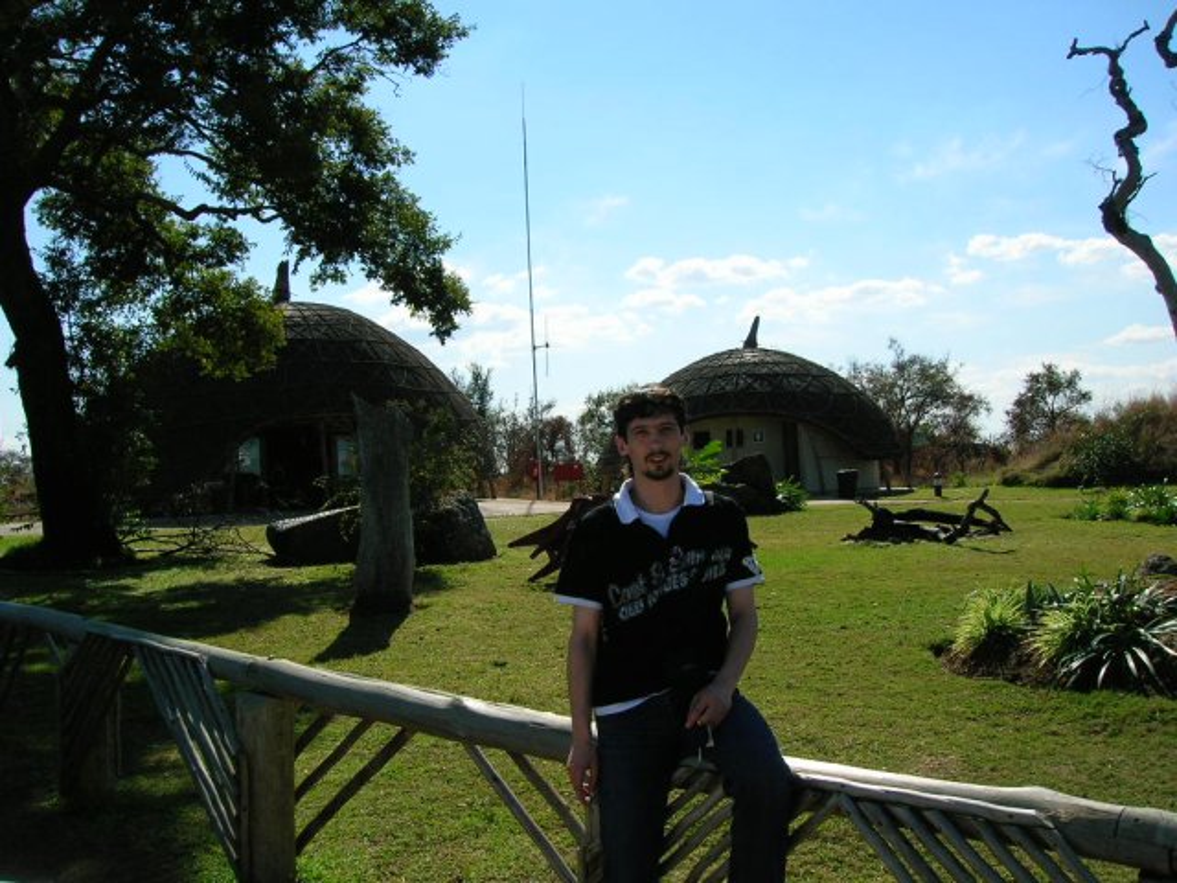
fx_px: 1156
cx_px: 588
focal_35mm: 34
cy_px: 442
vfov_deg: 41.8
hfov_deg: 54.0
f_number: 4.9
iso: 50
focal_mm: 5.7
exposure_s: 1/507
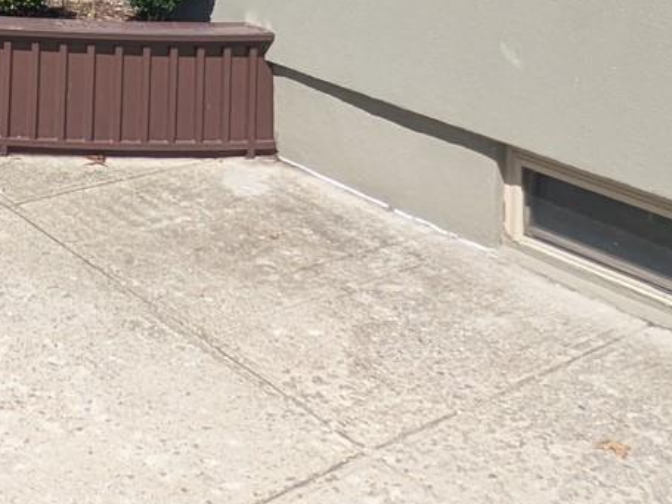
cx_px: 1
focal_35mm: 63
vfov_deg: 19.4
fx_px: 1223
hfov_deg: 28.8
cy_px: -313
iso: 51
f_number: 2.2
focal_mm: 1.83
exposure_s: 1/1376
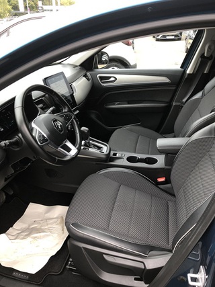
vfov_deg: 63.5
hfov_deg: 49.7
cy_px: 144
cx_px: 108
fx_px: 232
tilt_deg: -28.1
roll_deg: -2.1
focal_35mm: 28
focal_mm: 3.99
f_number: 1.8
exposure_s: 1/100
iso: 40
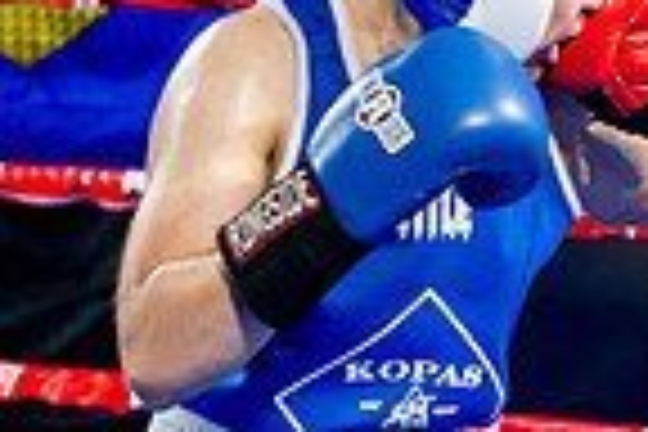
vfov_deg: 5.6
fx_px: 4356
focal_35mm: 242
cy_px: 538
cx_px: 940
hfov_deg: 8.3
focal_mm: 60
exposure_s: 1/800
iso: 3200
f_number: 2
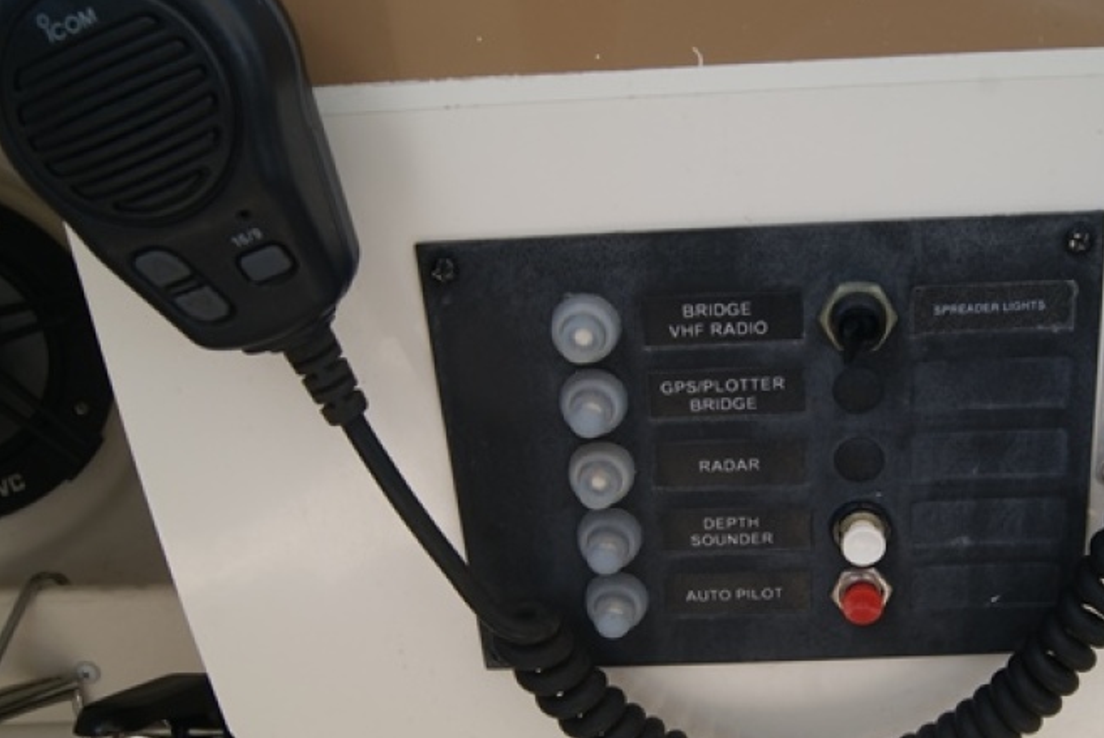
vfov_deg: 29.9
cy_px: 362
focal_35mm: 45
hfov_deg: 42.9
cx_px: 742
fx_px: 1381
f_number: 9
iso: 100
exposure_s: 1/60
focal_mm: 22
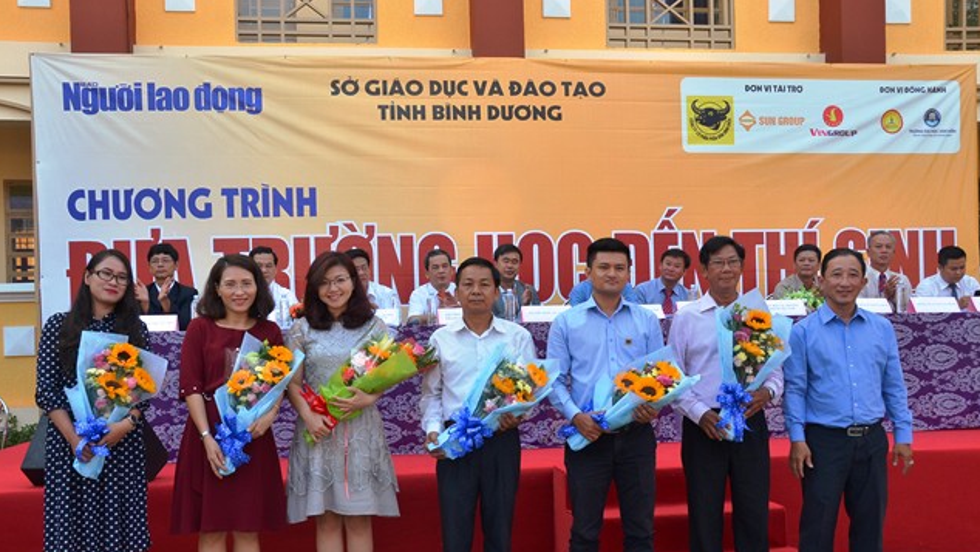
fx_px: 988
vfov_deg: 31.1
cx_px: 487
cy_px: 325
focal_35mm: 38
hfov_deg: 52.8
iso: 400
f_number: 6.3
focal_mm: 24
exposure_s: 1/320
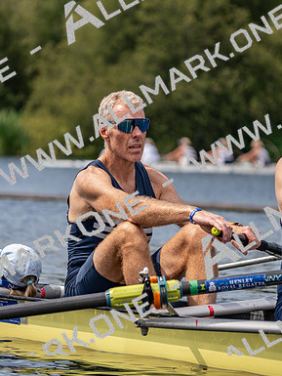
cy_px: 188
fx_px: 3148
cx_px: 118
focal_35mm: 290
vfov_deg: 6.8
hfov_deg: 5.1
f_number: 5.6
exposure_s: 1/1600
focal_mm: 200
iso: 250
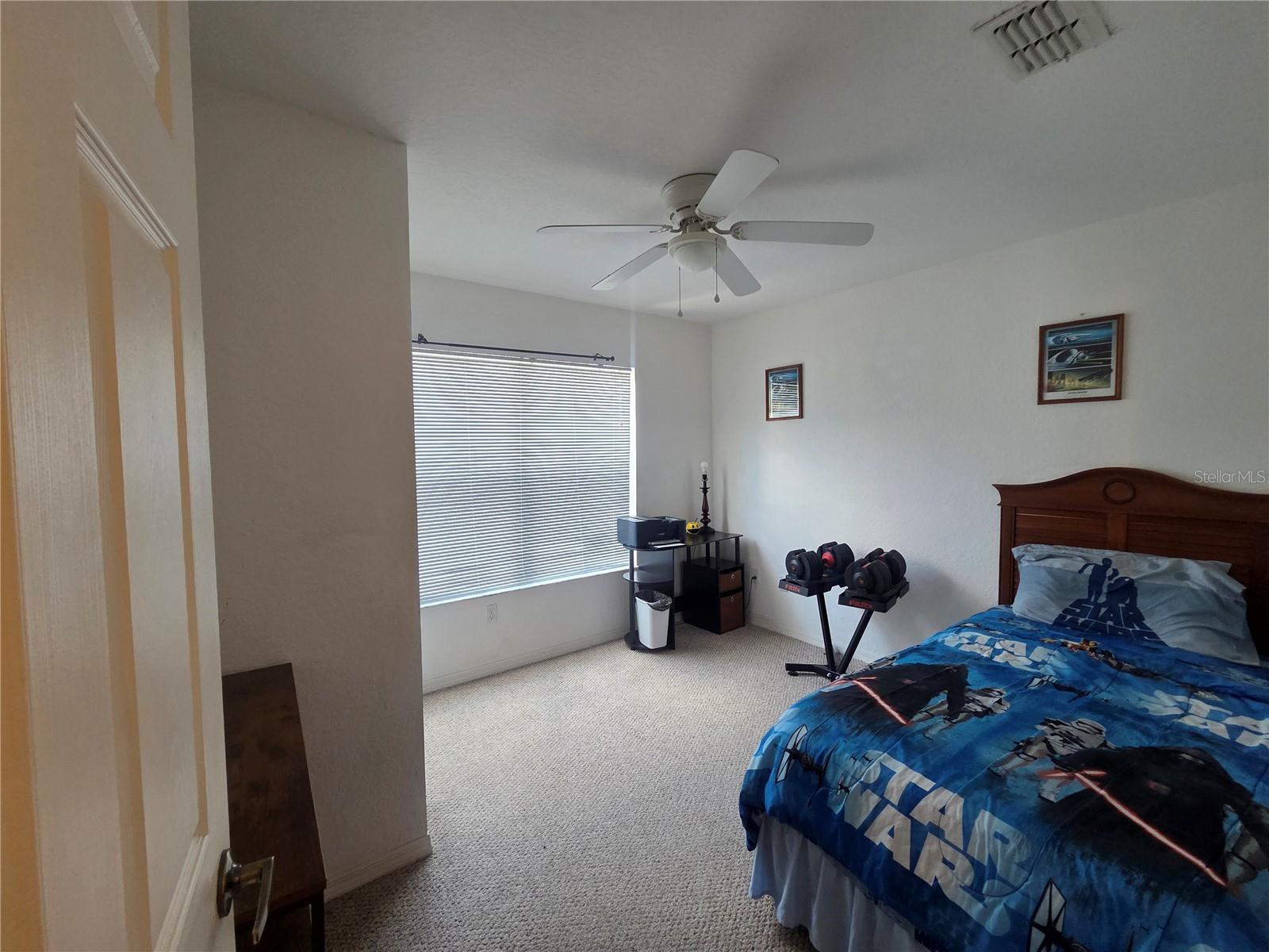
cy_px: 476
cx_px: 634
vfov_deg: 89.9
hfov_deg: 106.2
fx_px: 477
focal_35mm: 13
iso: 200
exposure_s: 1/60
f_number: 2.2
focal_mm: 2.2
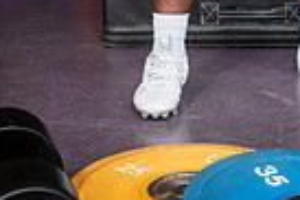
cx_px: 250
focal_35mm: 115
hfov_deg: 17.6
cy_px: -266
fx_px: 957
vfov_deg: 10.4
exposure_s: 1/250
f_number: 5.6
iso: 500
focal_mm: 35
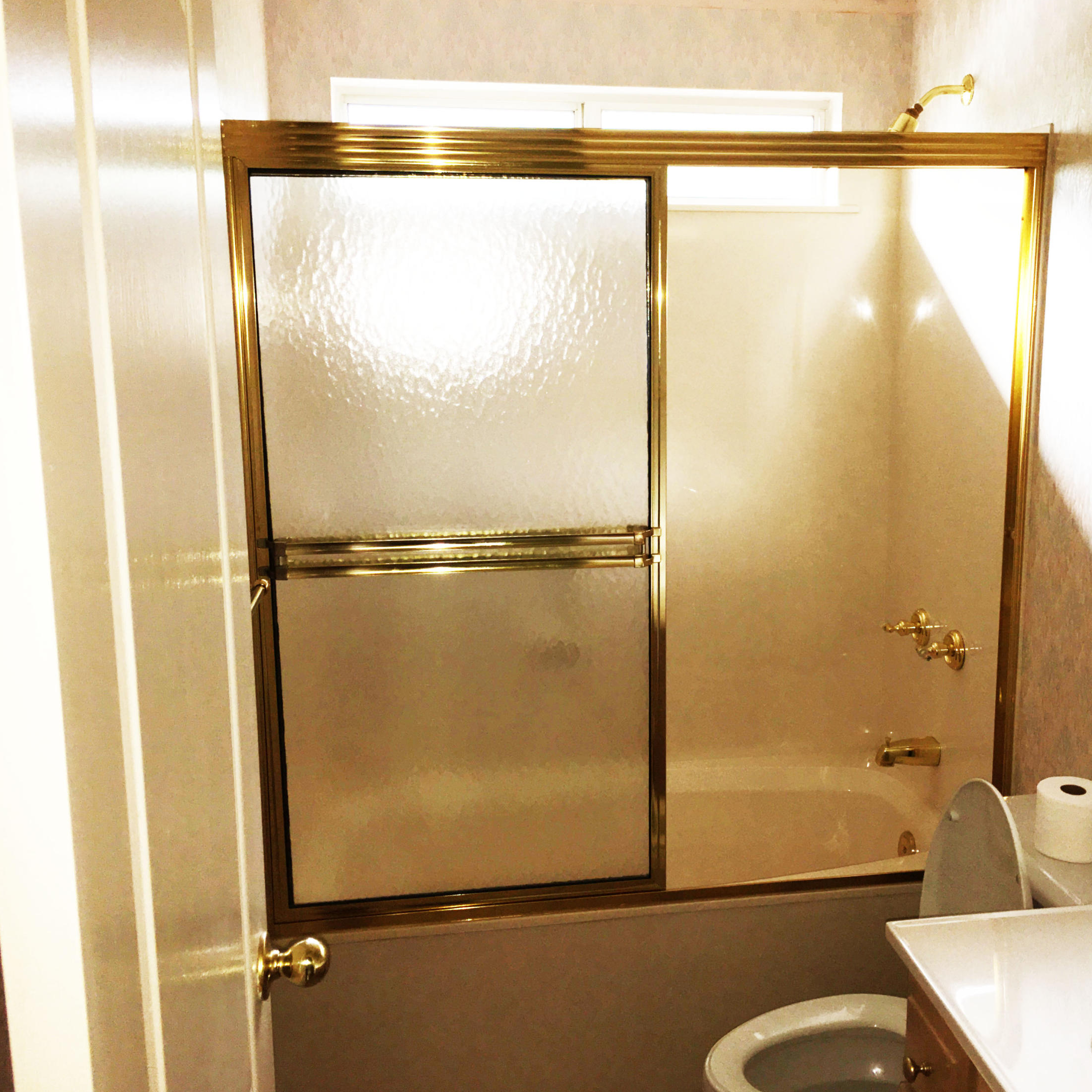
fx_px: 1249
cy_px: 540
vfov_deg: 47.2
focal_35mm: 35
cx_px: 666
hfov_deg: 46.9
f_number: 2.2
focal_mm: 4.15
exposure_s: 1/34
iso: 25
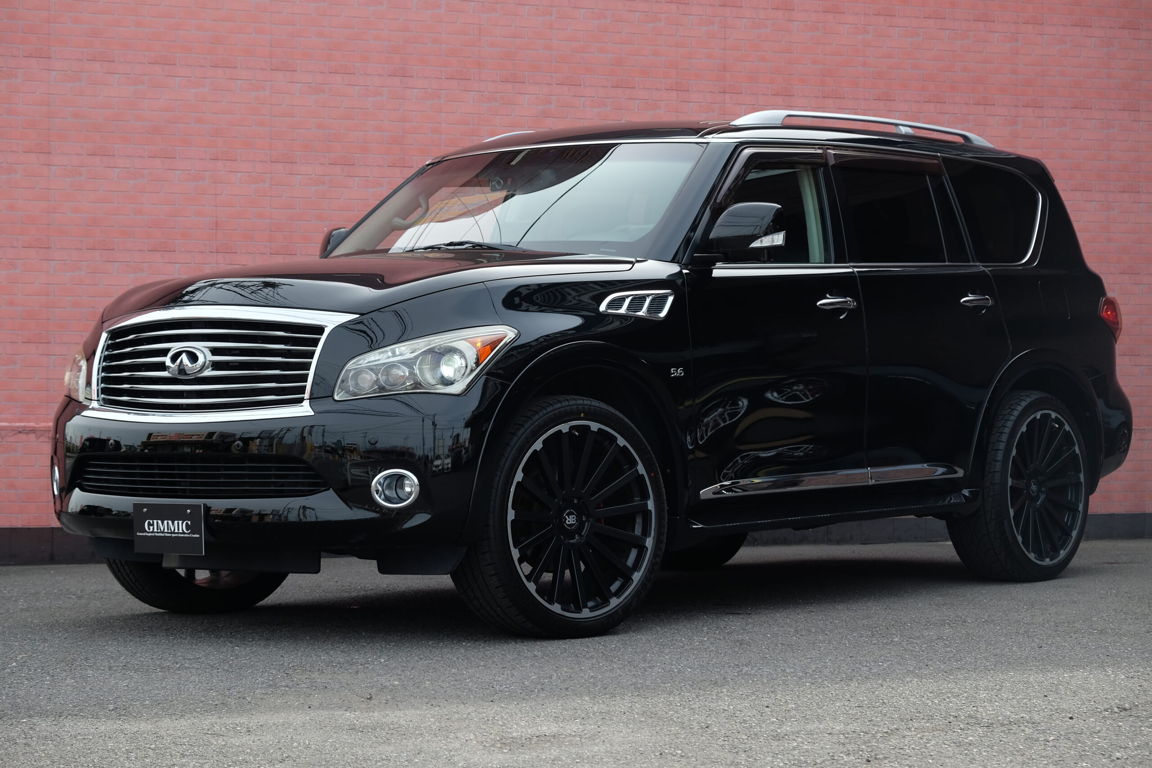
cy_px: 384
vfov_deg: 16.5
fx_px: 2656
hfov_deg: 24.5
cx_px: 576
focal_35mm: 83
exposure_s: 1/240
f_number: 5.6
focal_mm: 55
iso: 200
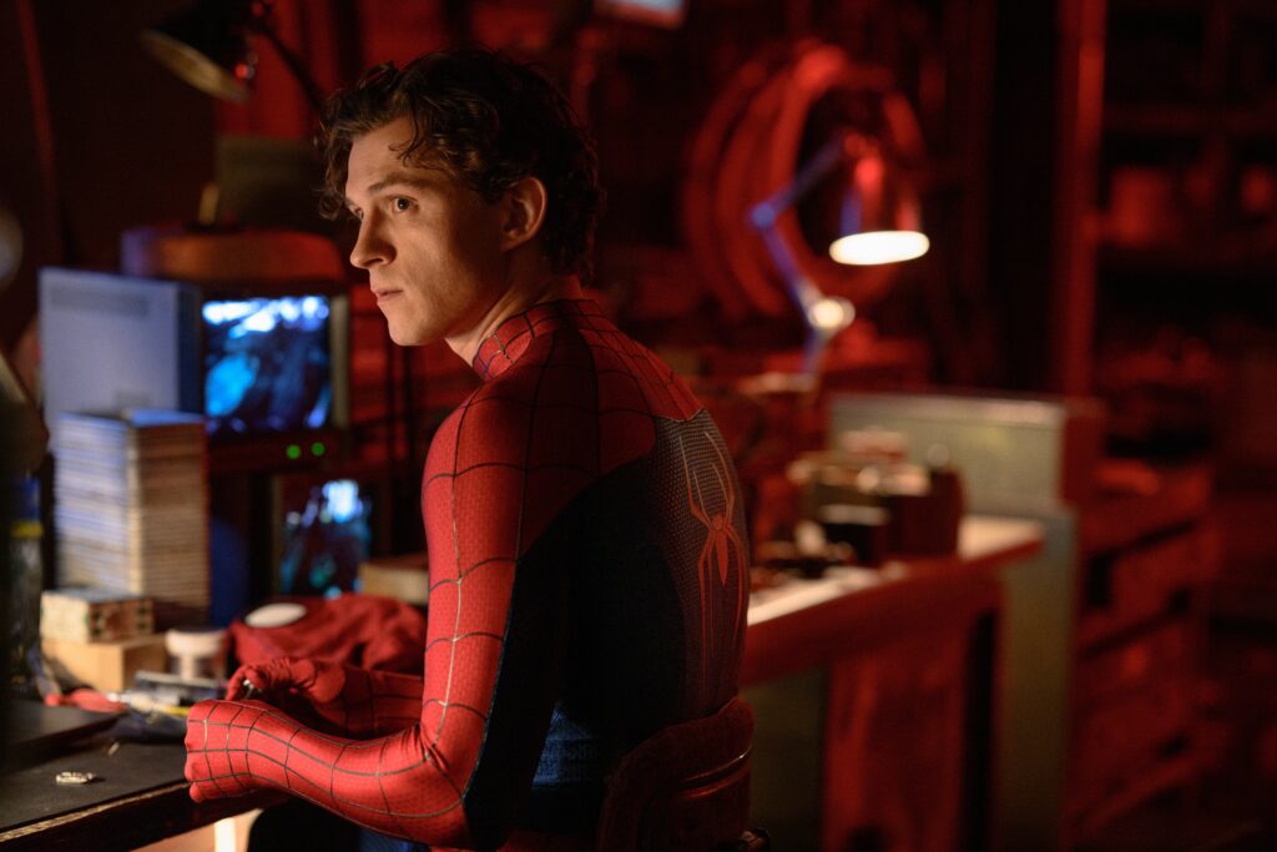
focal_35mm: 85
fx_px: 3015
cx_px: 638
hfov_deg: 23.9
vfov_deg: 16.1
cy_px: 426
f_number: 2.2
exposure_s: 1/125
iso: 2500
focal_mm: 85
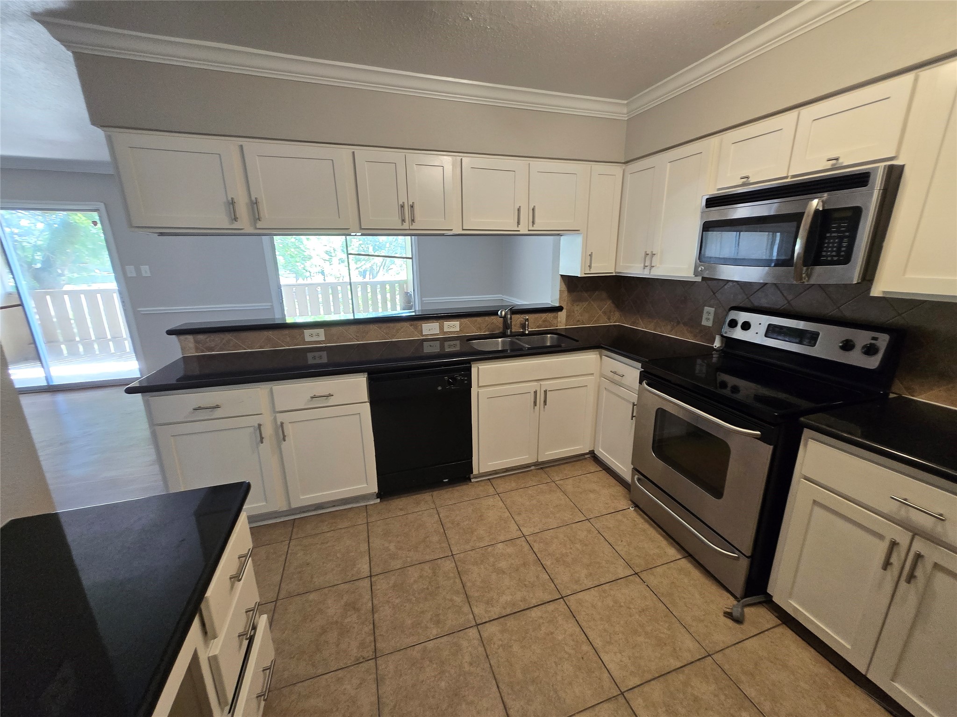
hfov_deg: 106.2
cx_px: 478
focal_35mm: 13
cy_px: 358
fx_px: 359
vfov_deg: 89.9
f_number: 2.2
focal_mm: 1.7
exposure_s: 1/60
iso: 160
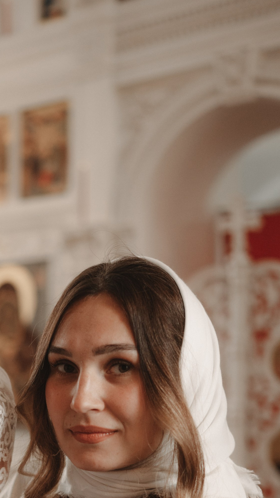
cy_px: 443
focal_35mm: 75
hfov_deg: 15.9
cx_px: 35
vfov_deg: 27.3
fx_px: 990
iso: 500
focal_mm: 35
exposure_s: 1/320
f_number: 1.8
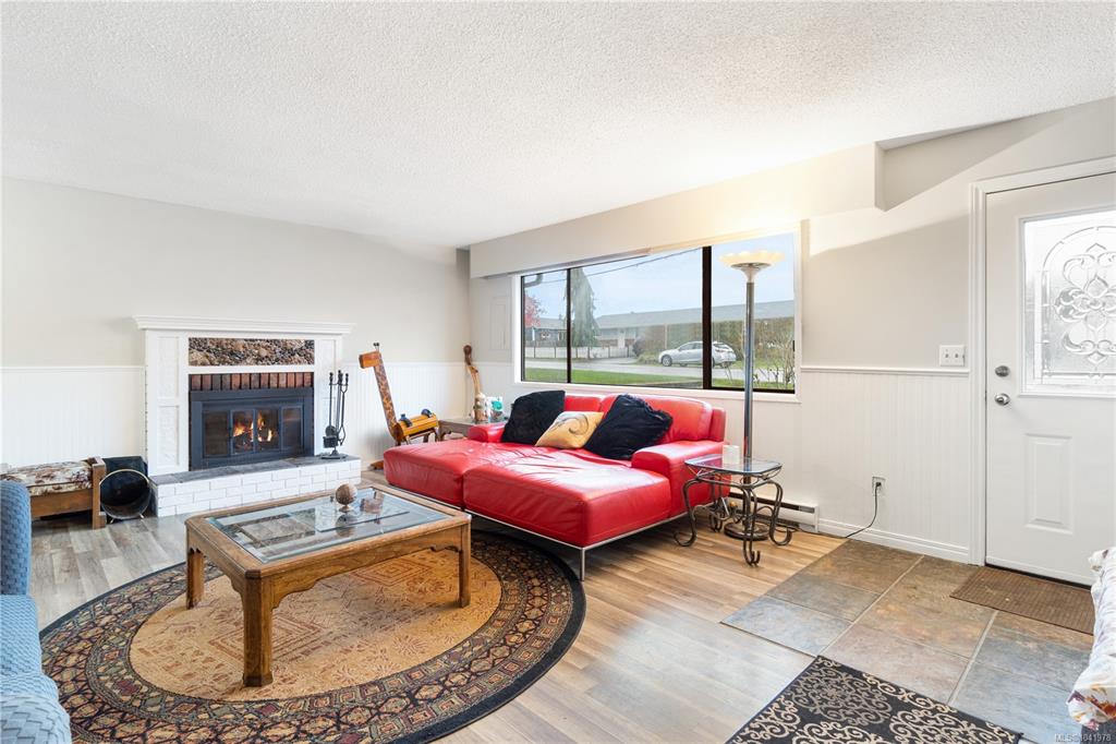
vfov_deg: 72.0
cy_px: 372
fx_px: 511
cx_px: 558
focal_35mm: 16
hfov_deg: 95.0
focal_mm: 11
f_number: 8
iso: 100
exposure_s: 1/2
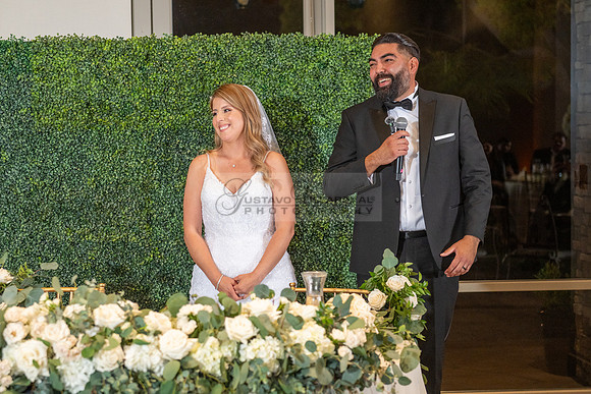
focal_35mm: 85
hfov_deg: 23.9
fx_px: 1396
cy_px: 238
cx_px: 257
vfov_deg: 16.1
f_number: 3.5
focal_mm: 70
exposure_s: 1/160
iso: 800
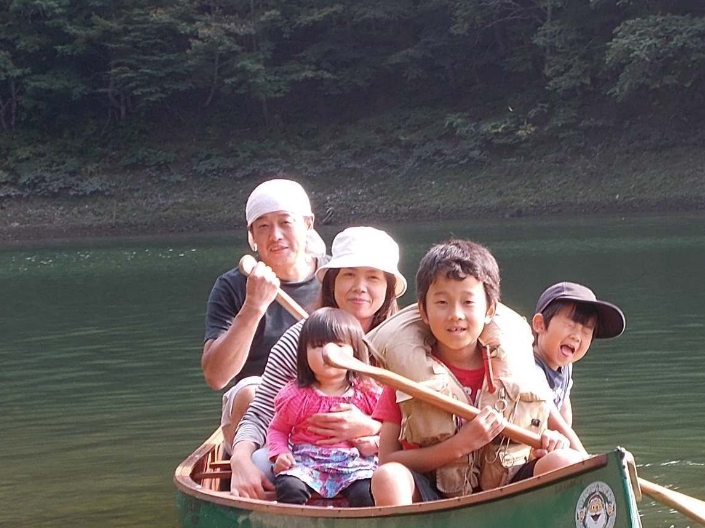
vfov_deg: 12.9
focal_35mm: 115
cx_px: 458
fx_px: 2342
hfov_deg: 17.1
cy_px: 296
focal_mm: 10.3
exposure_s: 1/50
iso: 80
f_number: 4.9
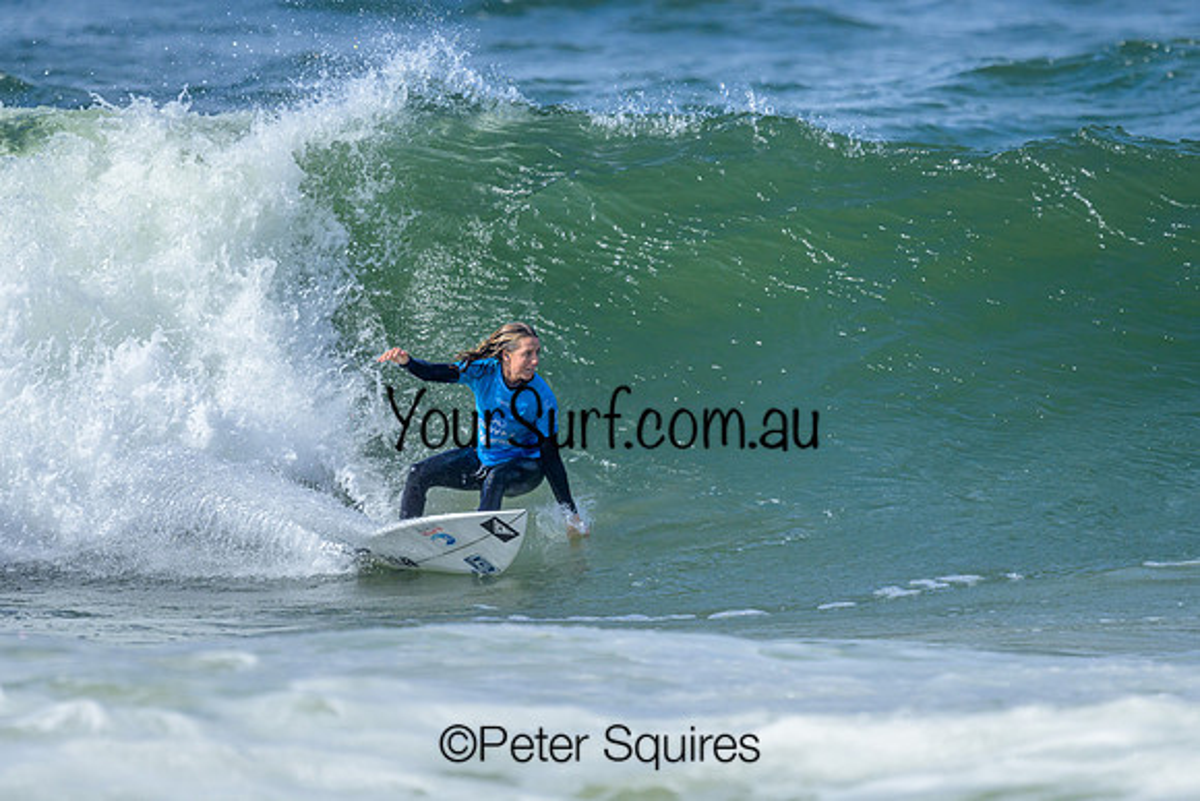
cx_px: 650
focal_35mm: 1100
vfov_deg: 1.3
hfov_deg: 1.9
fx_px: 36675
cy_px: 381
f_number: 6.3
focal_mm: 800
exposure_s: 1/2000
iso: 320
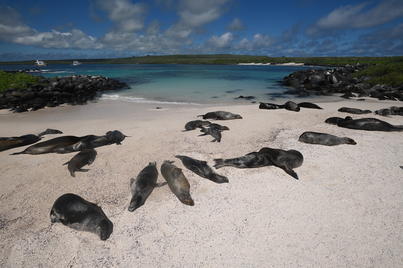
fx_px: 190
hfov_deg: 93.3
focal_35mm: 17
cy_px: 134
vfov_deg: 70.4
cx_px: 202
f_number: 14
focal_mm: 17
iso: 160
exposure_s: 1/250
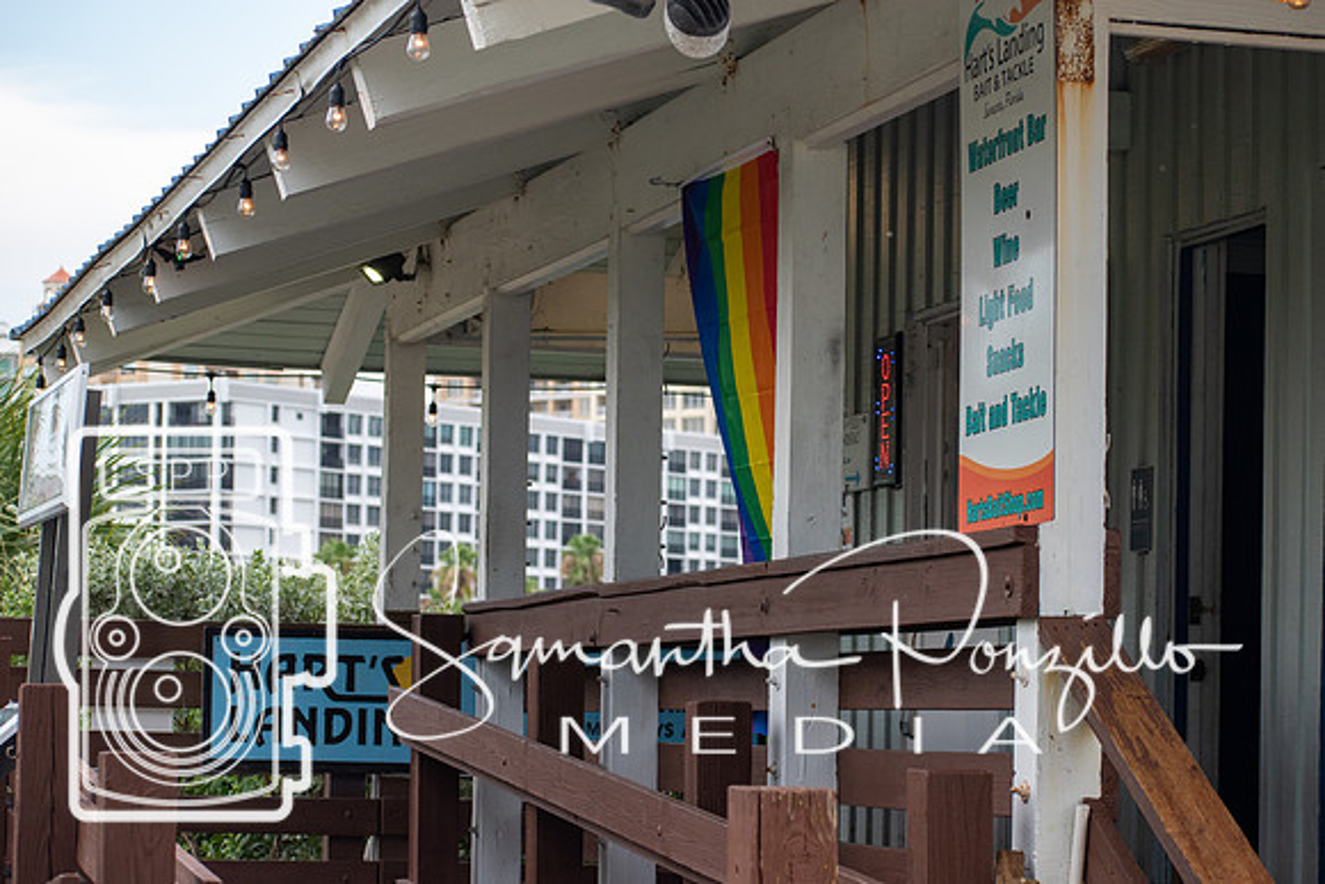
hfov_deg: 18.9
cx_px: 662
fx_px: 3976
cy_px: 442
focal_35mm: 108
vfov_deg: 12.7
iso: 320
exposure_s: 1/500
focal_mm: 72
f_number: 5.6
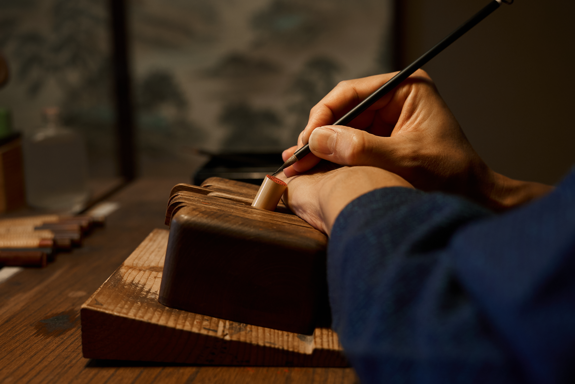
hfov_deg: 39.6
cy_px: 192
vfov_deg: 27.0
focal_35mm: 50
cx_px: 288
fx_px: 799
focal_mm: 50
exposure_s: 1/125
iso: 2000
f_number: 4
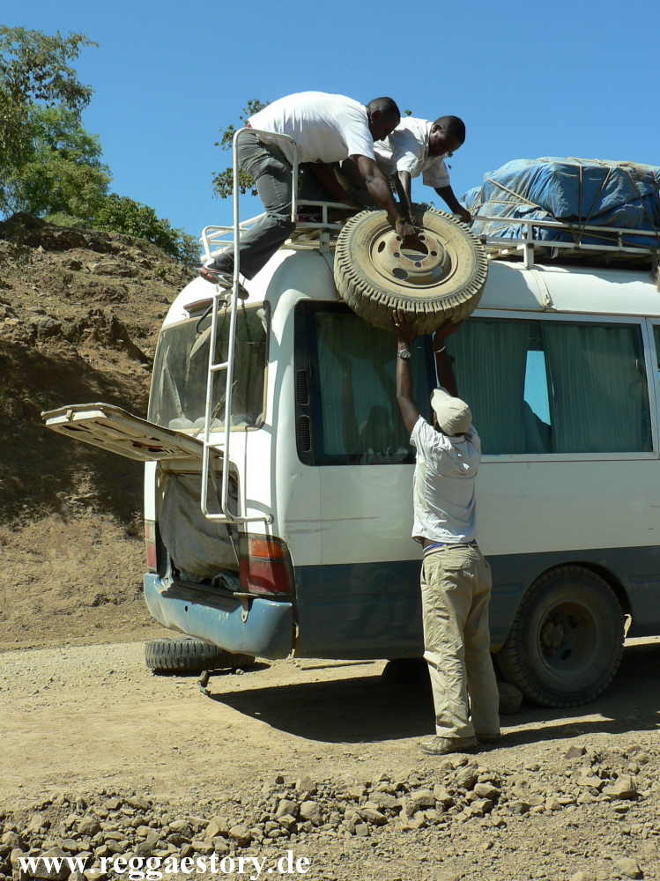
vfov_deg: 42.1
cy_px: 440
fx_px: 1145
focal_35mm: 45
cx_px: 330
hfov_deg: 32.2
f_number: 4.5
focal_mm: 7.7
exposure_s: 1/320
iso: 64
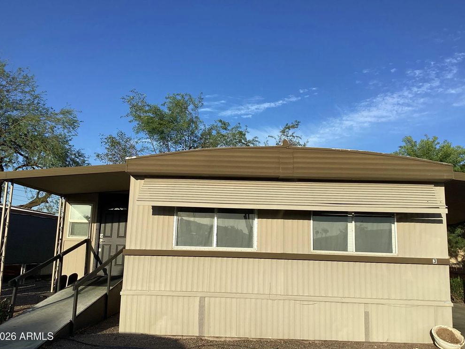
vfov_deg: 44.2
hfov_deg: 56.8
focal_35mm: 32
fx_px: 430
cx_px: 233
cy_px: 173
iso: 25
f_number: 2.4
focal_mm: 3.3
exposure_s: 1/1314
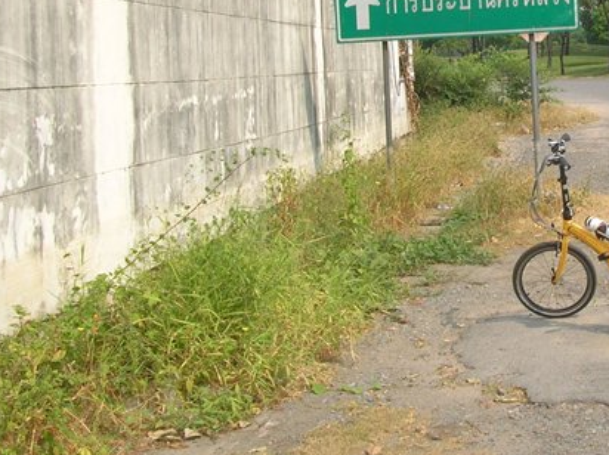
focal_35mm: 68
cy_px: 70
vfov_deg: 21.2
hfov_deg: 27.7
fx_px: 1195
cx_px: 528
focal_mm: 5.8
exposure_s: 1/224
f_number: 5.6
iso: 50
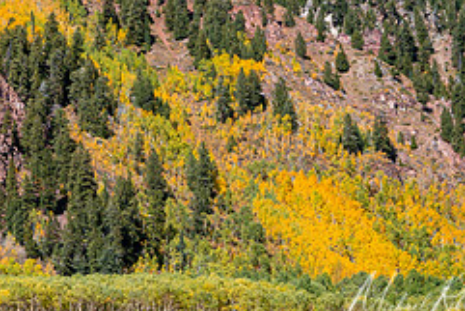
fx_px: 1822
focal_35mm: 141
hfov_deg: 14.2
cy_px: -32
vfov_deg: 9.6
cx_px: -62
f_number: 11
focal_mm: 39
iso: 100
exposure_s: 1/50
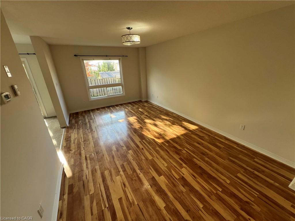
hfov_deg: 106.2
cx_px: 148
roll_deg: +2.3
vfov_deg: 89.9
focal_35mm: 13
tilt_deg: -21.4
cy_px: 110
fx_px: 111
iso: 50
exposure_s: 1/99
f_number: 1.8
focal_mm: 1.57
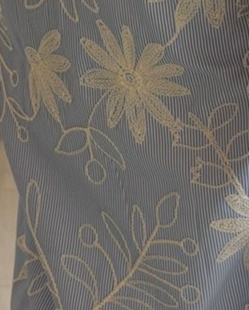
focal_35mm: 193
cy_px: 76
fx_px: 1776
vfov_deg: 10.0
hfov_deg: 8.0
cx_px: 181
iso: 100
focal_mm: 6.76
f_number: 1.78
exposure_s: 1/75
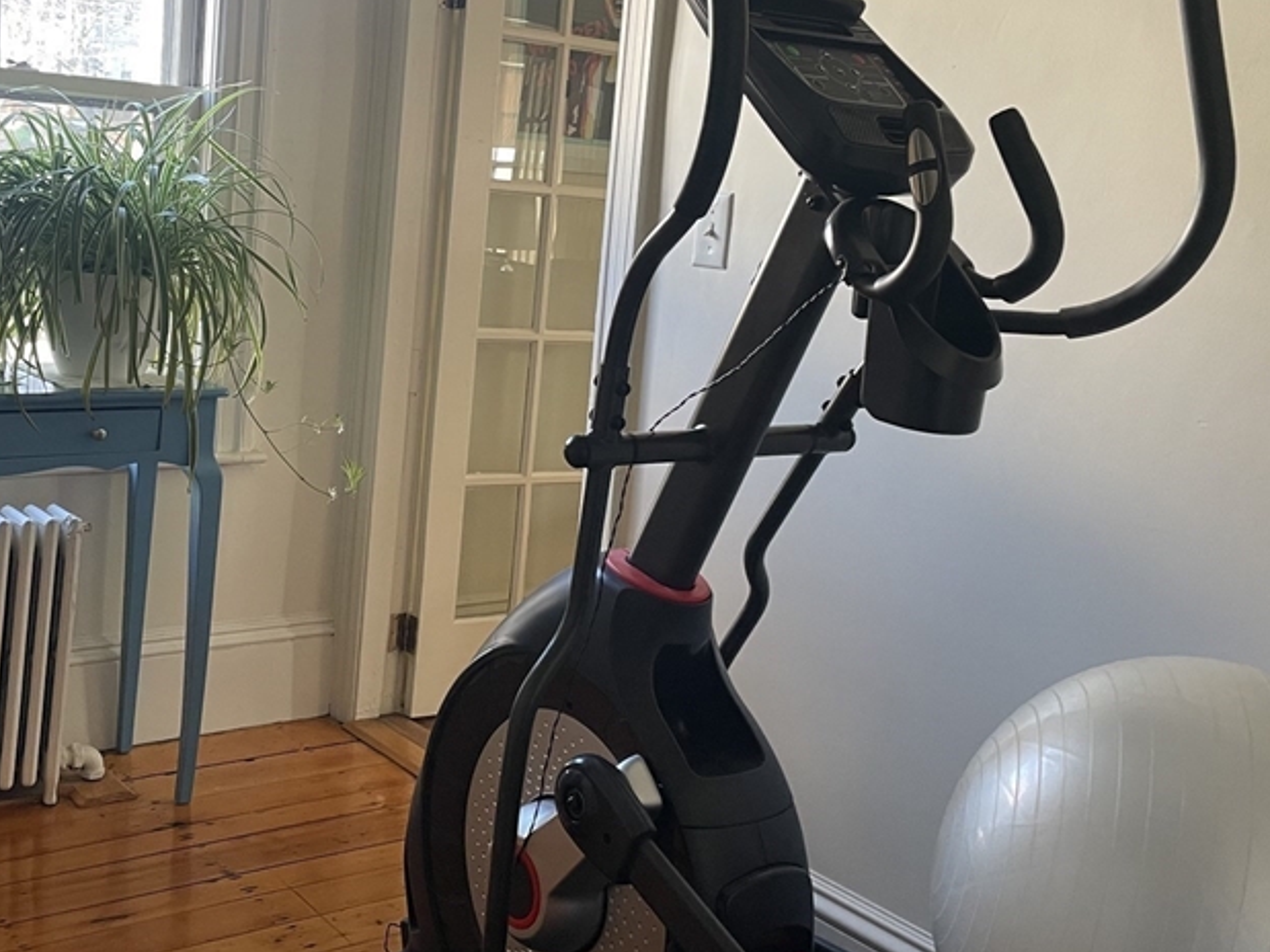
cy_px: 382
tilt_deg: -6.3
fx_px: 1577
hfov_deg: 43.7
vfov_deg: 33.5
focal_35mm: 43
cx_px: 515
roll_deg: -4.4
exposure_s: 1/60
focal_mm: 4.2
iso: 80
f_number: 1.6
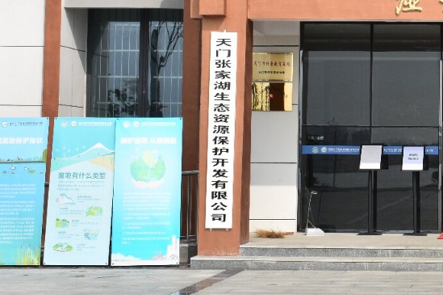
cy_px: 47
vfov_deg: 12.9
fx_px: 1291
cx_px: 494
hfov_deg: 18.7
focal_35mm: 105
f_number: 8
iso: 110
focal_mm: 24
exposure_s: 1/500
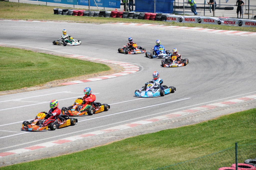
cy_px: 85
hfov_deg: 13.1
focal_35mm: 158
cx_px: 128
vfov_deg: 8.7
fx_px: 1119
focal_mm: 105
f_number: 5.3
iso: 400
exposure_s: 1/2500
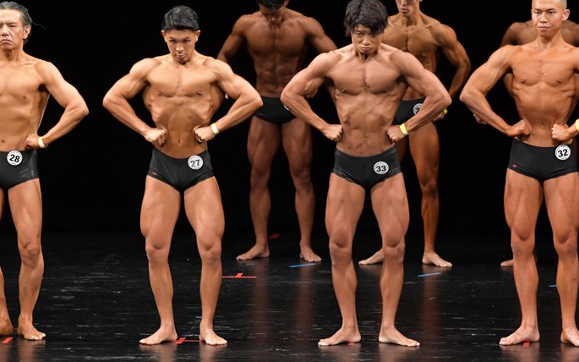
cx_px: 290
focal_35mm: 294
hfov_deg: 7.1
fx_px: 4639
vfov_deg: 4.5
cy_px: 167
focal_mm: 170
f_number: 5.6
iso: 3200
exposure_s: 1/400
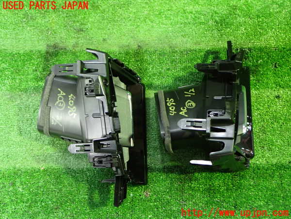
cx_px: 146
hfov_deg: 56.8
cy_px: 110
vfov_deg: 44.2
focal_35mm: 32
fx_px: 269
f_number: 2.4
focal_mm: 5.79
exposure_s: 1/25
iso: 800
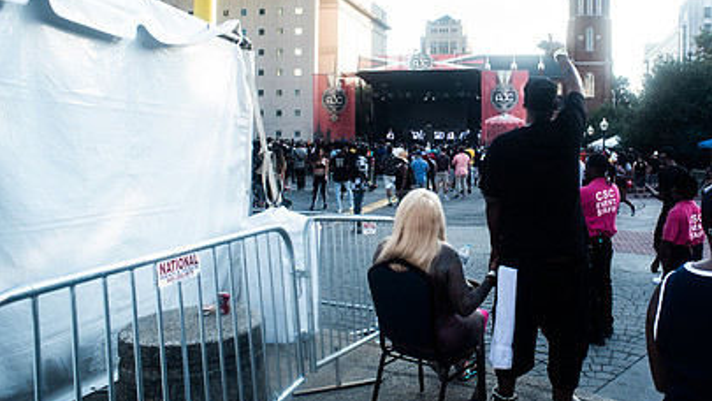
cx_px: 480
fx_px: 566
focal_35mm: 30
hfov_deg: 62.5
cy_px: 149
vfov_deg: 38.7
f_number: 4.5
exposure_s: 1/320
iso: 200
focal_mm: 20
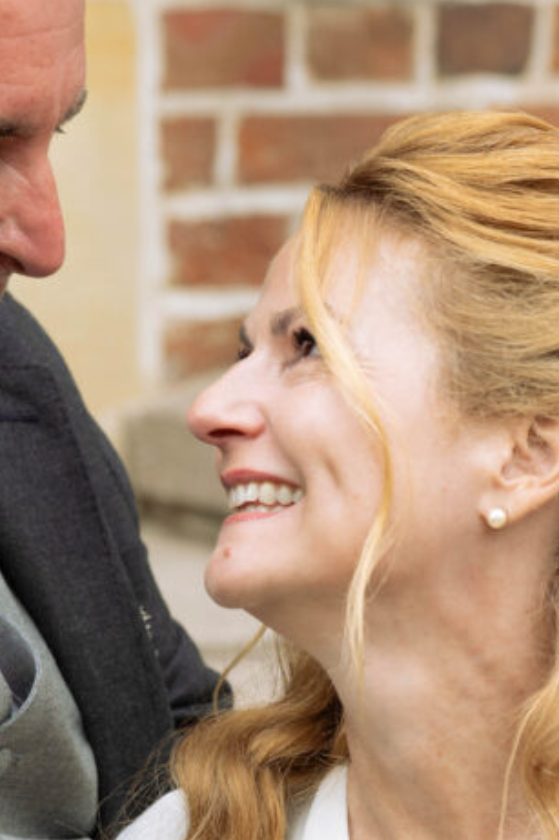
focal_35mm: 175
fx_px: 4079
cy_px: 681
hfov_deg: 7.8
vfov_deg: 11.7
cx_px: 147
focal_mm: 70
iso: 400
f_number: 4
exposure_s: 1/200
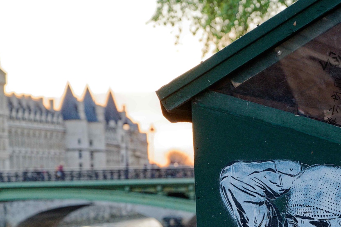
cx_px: 332
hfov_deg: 16.3
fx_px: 1165
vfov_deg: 11.1
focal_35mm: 123
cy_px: 218
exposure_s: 1/80
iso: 320
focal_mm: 57
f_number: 5
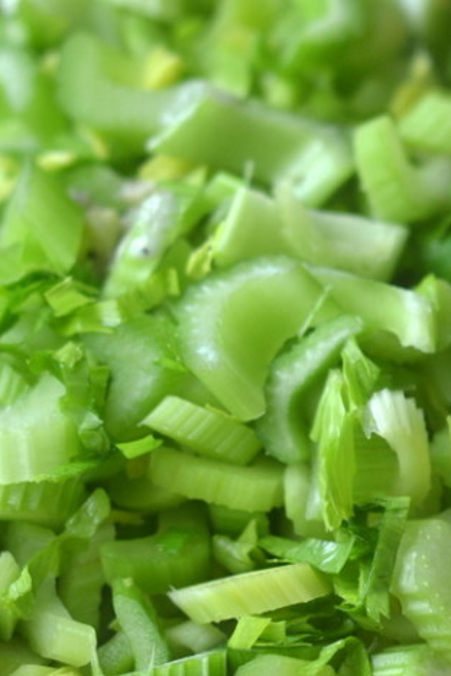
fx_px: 2950
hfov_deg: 8.7
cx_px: 465
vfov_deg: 13.1
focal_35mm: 157
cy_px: 246
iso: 400
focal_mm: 50
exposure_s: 1/500
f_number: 2.8
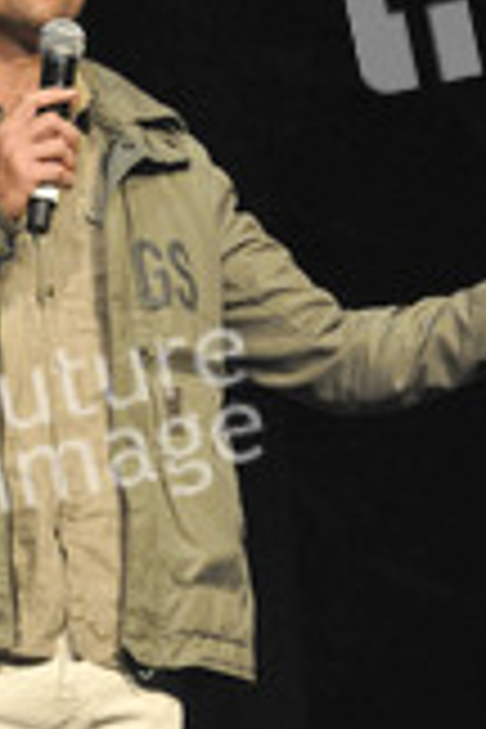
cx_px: 164
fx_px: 5244
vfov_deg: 7.9
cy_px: 662
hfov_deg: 5.3
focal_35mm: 259
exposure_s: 1/125
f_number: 5
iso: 1600
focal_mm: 70
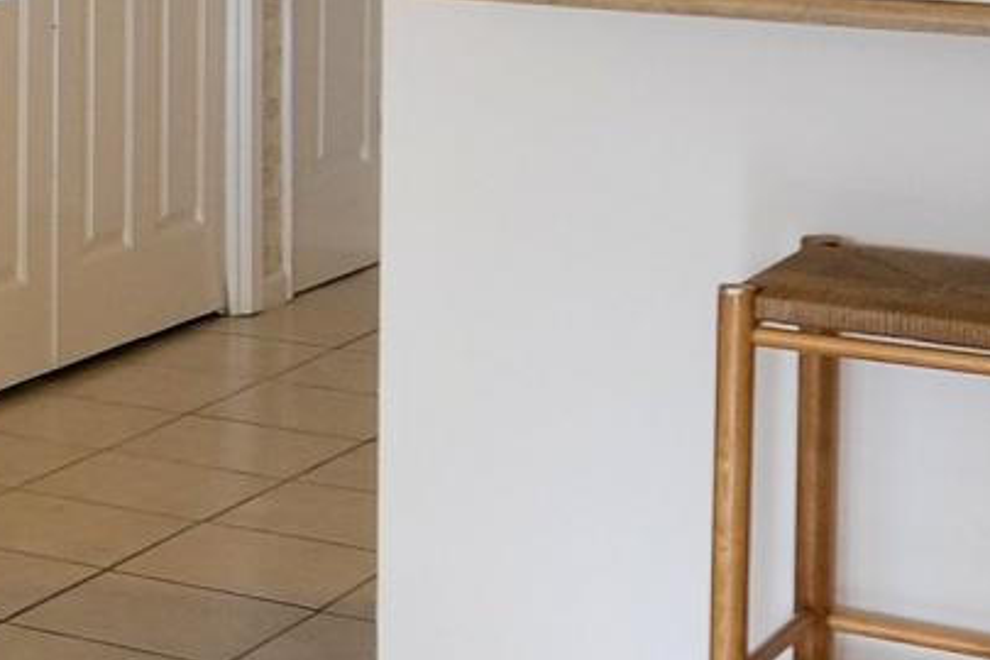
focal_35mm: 111
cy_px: -237
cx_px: -748
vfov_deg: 11.9
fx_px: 3052
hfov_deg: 15.9
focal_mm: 10
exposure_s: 1/6
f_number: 5.6
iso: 100
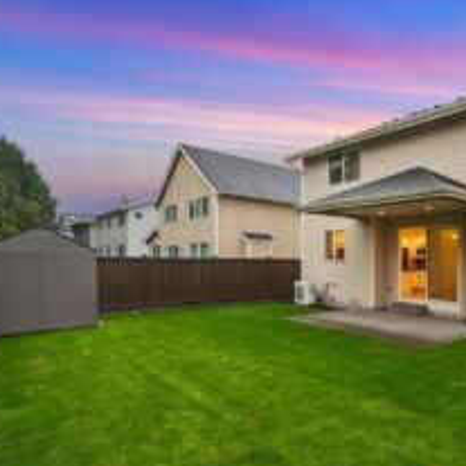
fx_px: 350
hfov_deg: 62.4
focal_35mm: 23
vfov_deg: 67.2
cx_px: 362
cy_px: 224
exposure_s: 1/15
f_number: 8
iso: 250
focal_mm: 14
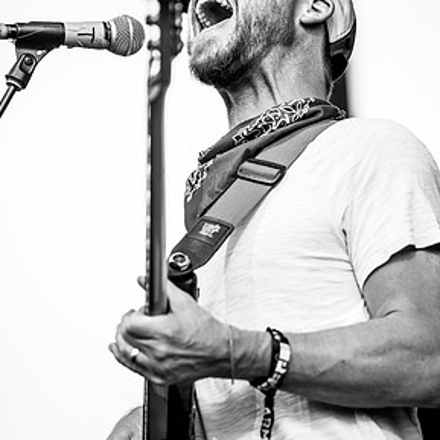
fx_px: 3811
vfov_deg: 6.6
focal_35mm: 265
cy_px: 192
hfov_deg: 6.6
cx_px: 222
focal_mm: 200
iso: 100
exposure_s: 1/320
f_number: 3.2
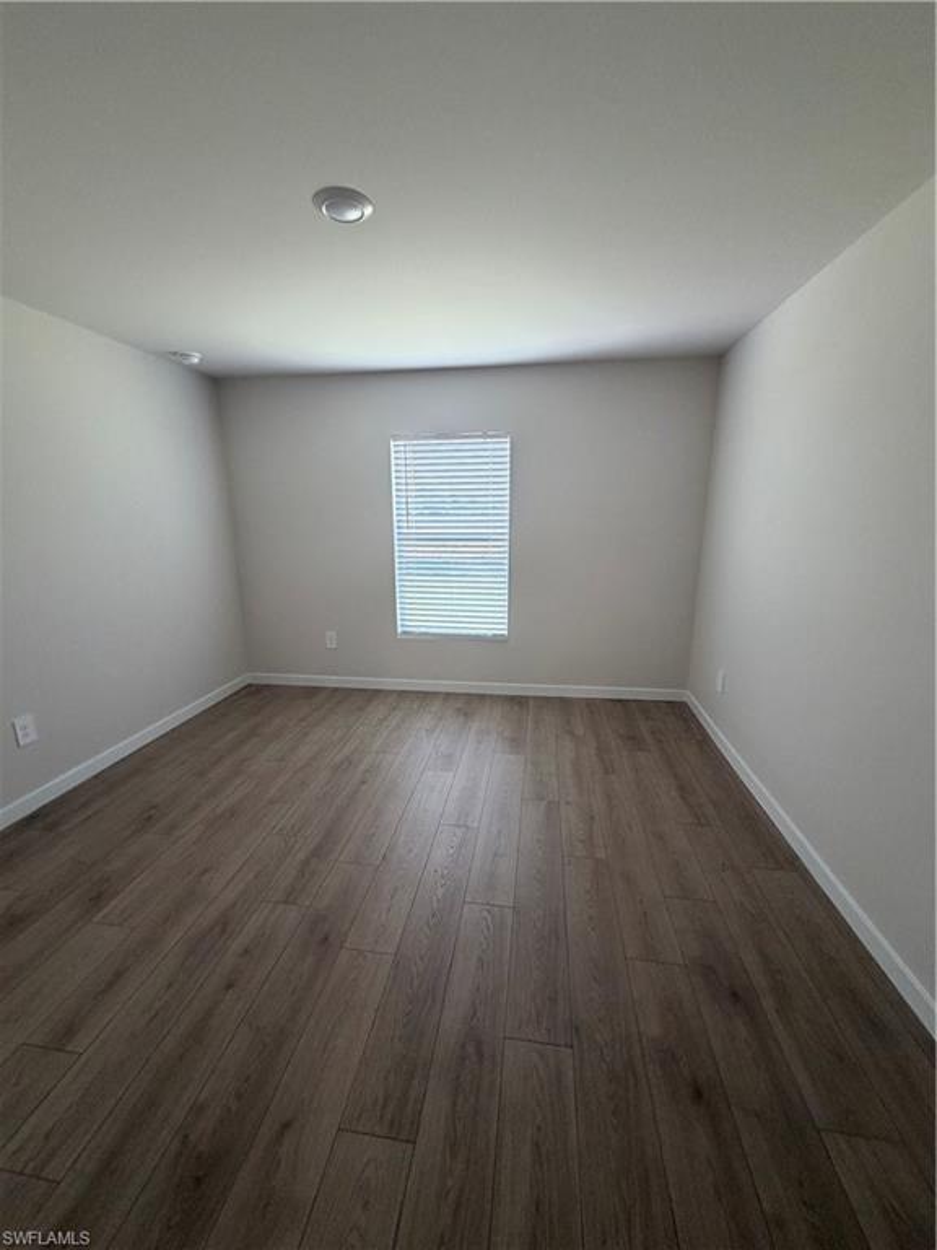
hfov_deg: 85.7
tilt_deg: -12.9
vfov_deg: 102.1
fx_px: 505
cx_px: 468
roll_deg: -0.5
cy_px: 625
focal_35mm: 14
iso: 160
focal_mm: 2.22
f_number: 2.2
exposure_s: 1/60
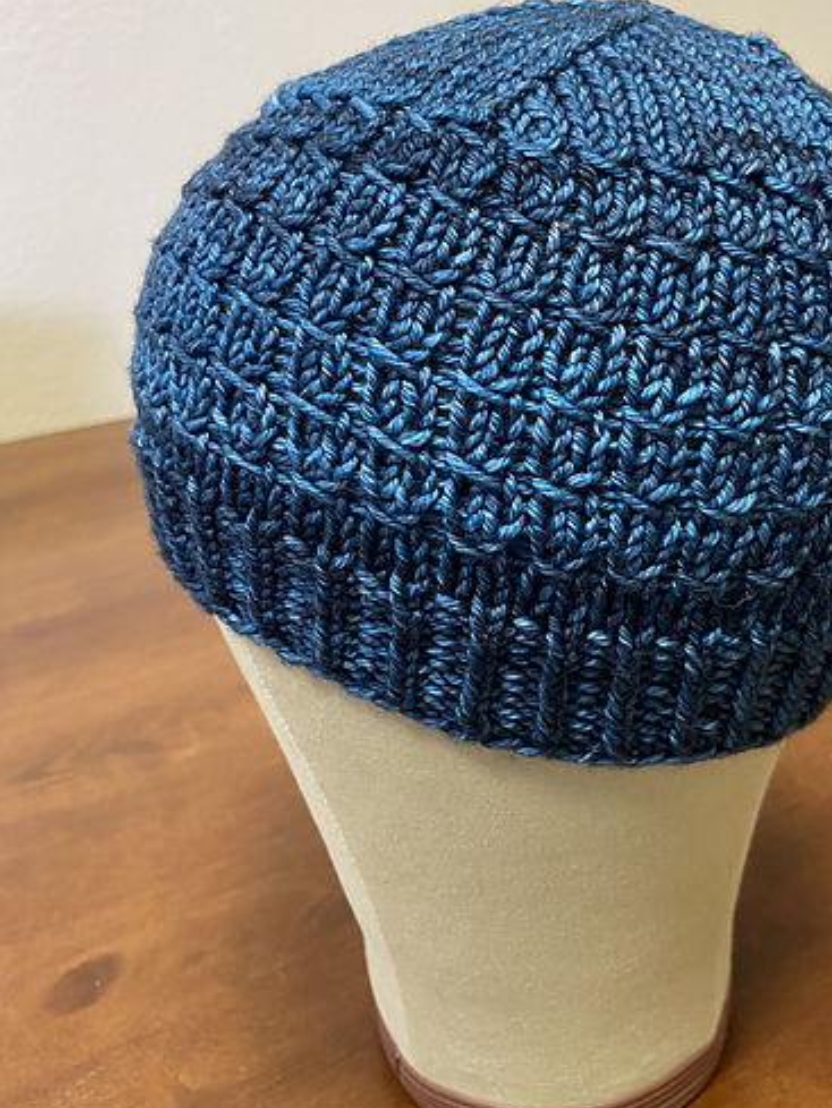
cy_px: 467
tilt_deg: -19.6
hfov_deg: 41.6
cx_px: 508
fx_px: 1089
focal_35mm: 34
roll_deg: +3.5
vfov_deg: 53.7
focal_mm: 4.25
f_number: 1.8
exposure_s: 1/60
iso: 200
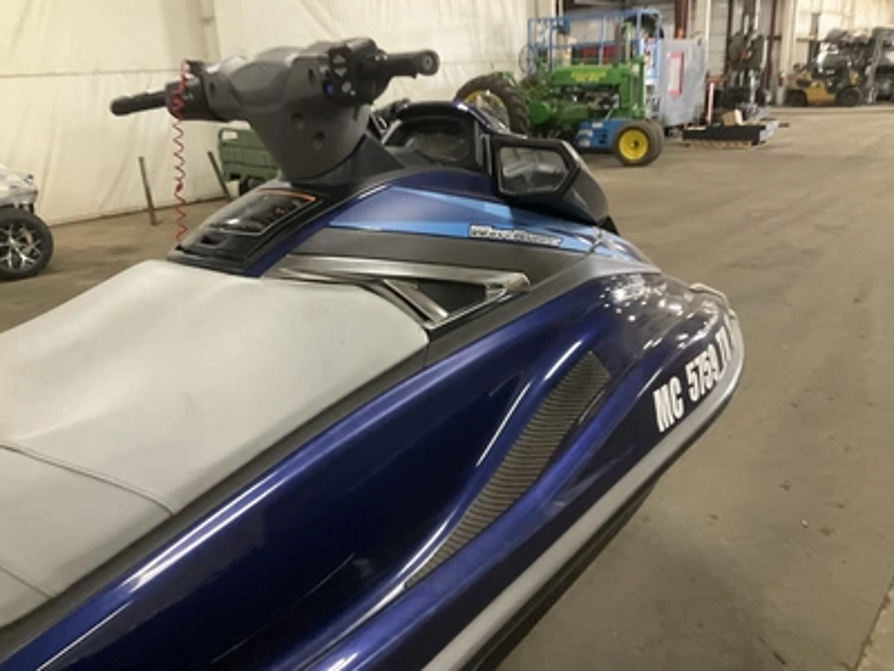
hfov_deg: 61.7
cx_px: 447
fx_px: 749
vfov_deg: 48.2
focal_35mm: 29
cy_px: 336
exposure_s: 1/60
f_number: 1.8
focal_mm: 3
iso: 200
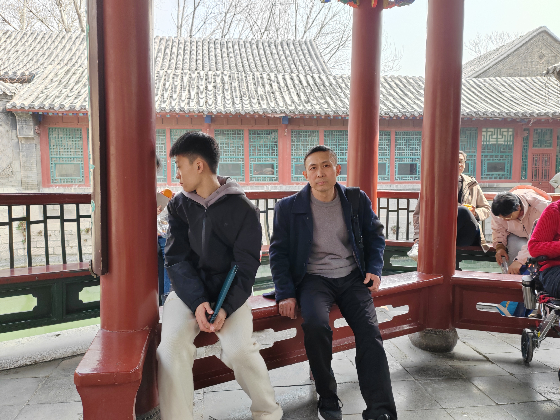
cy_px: 210
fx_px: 437
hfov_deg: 65.3
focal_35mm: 27
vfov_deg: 51.4
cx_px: 280
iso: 100
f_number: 1.9
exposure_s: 1/210
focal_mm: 5.52
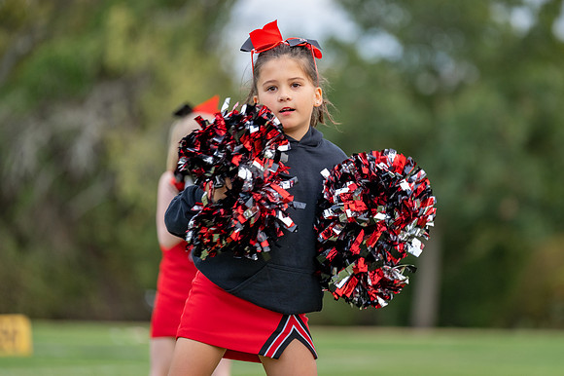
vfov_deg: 6.3
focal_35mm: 218
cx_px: 340
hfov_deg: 9.5
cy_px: 150
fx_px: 3406
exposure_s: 1/500
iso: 500
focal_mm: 178
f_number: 2.8
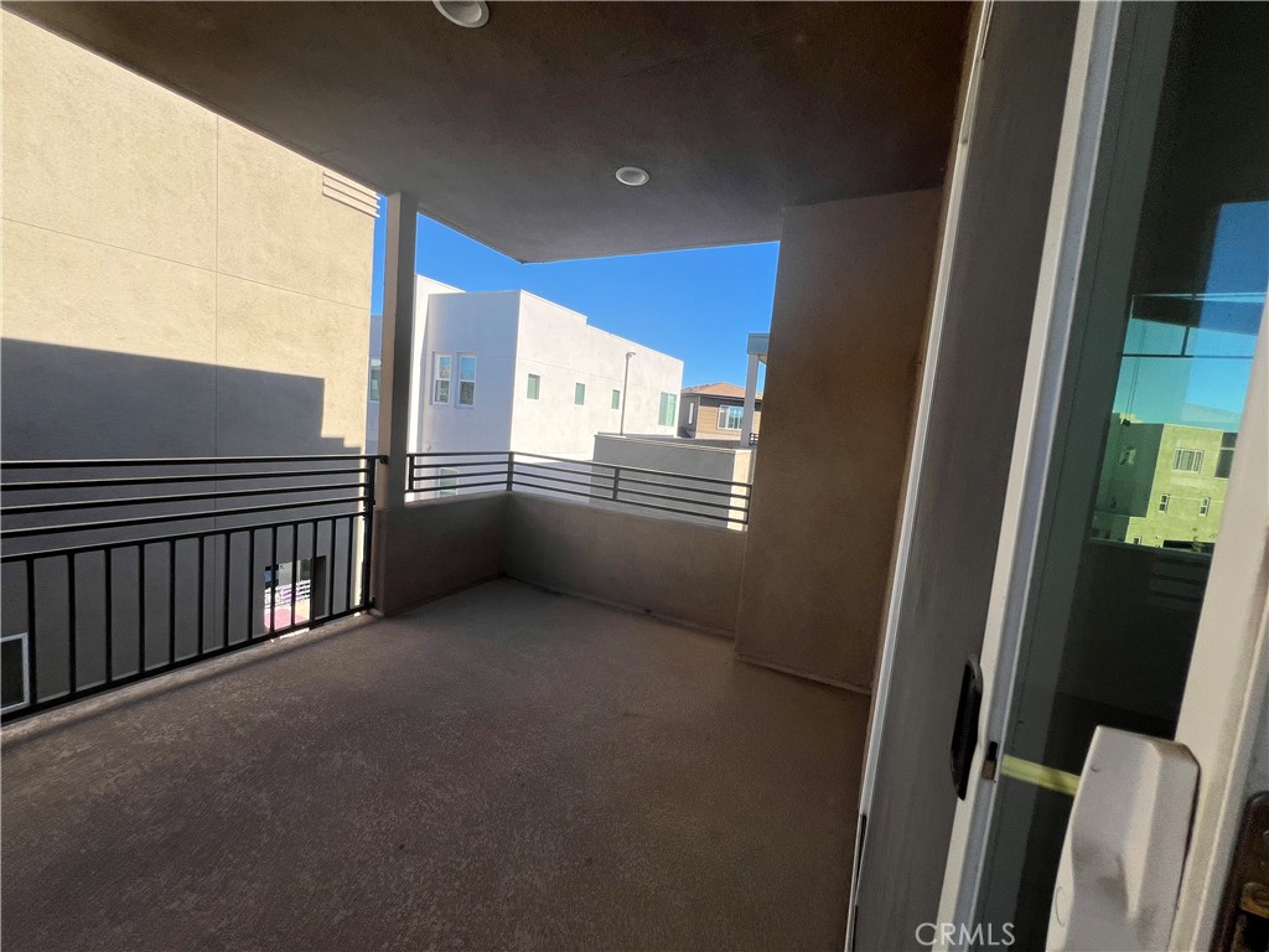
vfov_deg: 89.9
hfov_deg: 106.2
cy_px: 476
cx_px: 634
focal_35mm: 13
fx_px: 477
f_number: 1.8
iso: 32
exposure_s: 1/1167
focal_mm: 1.57
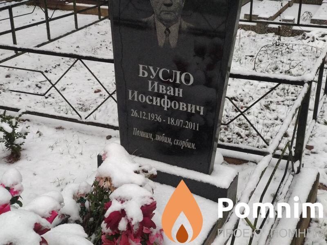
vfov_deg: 28.0
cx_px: 164
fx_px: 491
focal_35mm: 52
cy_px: 122
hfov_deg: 36.8
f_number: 2.6
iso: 800
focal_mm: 5.99
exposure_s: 1/60
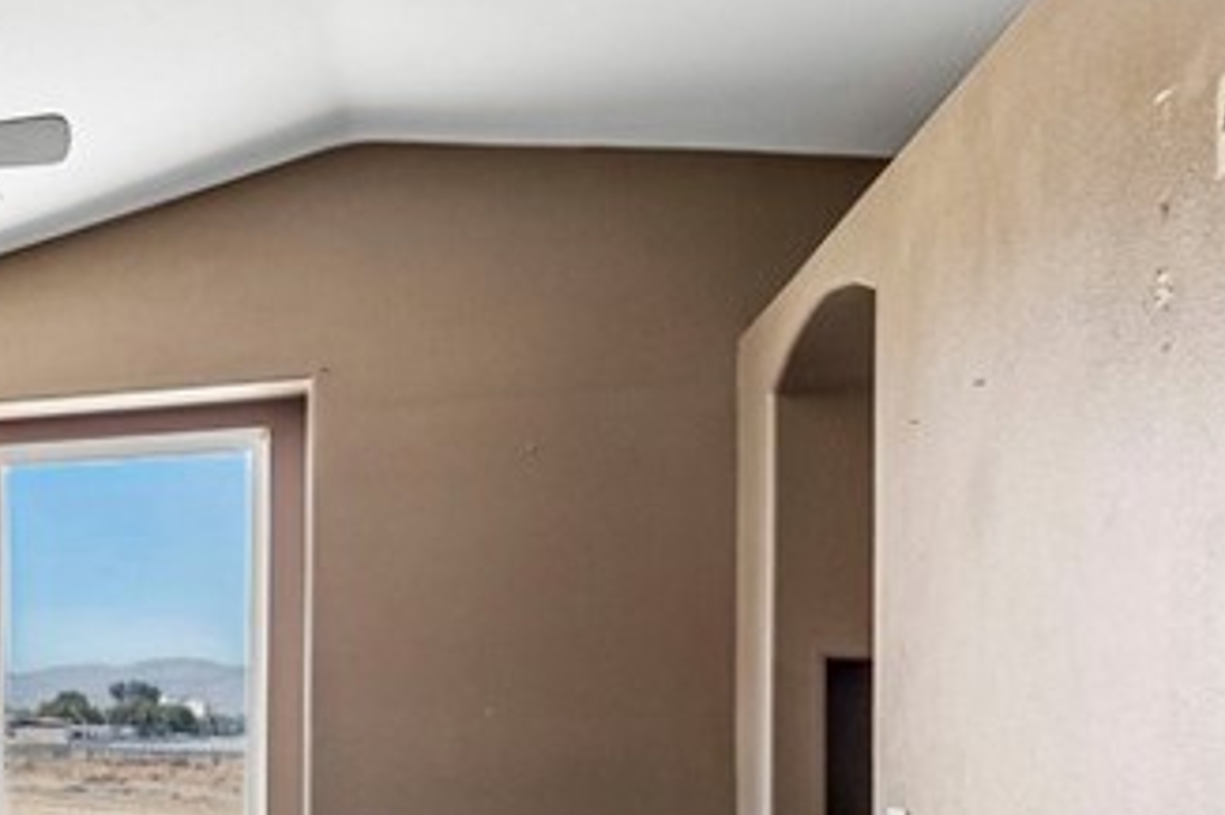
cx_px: -537
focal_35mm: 44
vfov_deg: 29.4
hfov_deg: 29.9
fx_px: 1496
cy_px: 706
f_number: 8
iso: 400
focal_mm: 14
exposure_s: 1/50
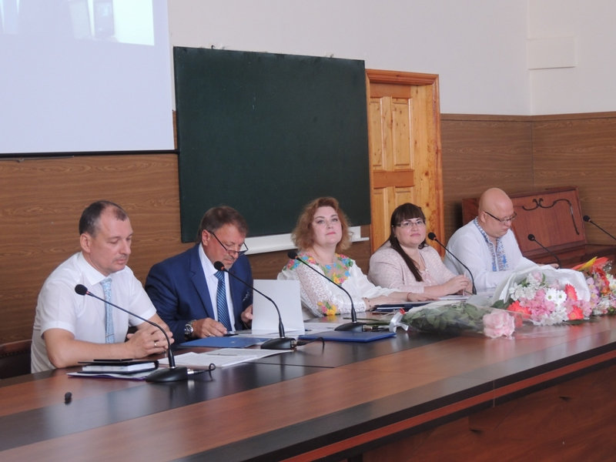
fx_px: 1513
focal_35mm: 85
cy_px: 231
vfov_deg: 17.4
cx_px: 308
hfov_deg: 23.0
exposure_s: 1/25
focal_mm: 15.1
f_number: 4
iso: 400
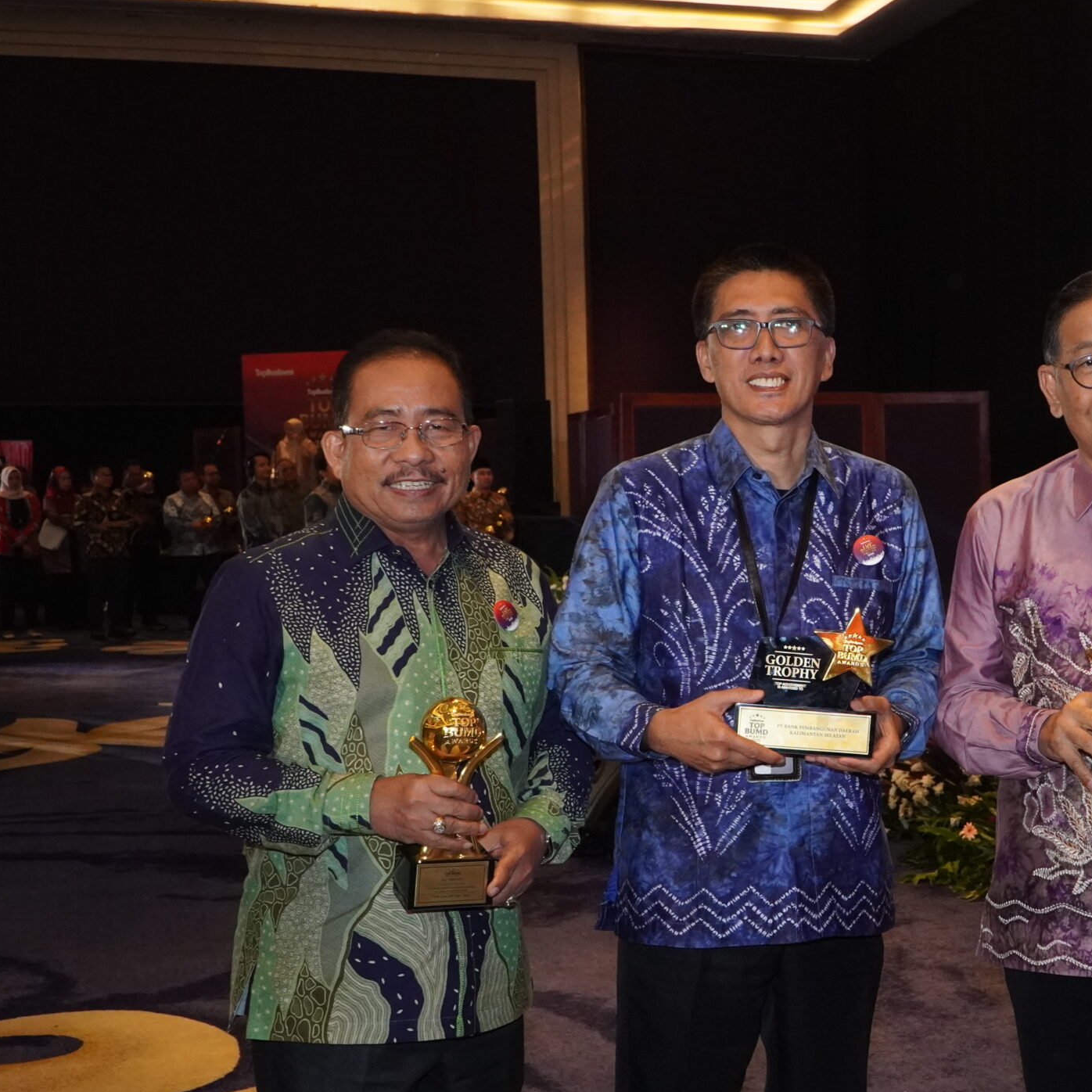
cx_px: 954
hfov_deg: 30.5
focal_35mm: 54
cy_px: 616
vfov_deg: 31.7
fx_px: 1919
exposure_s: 1/100
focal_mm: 23
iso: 2500
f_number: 7.1
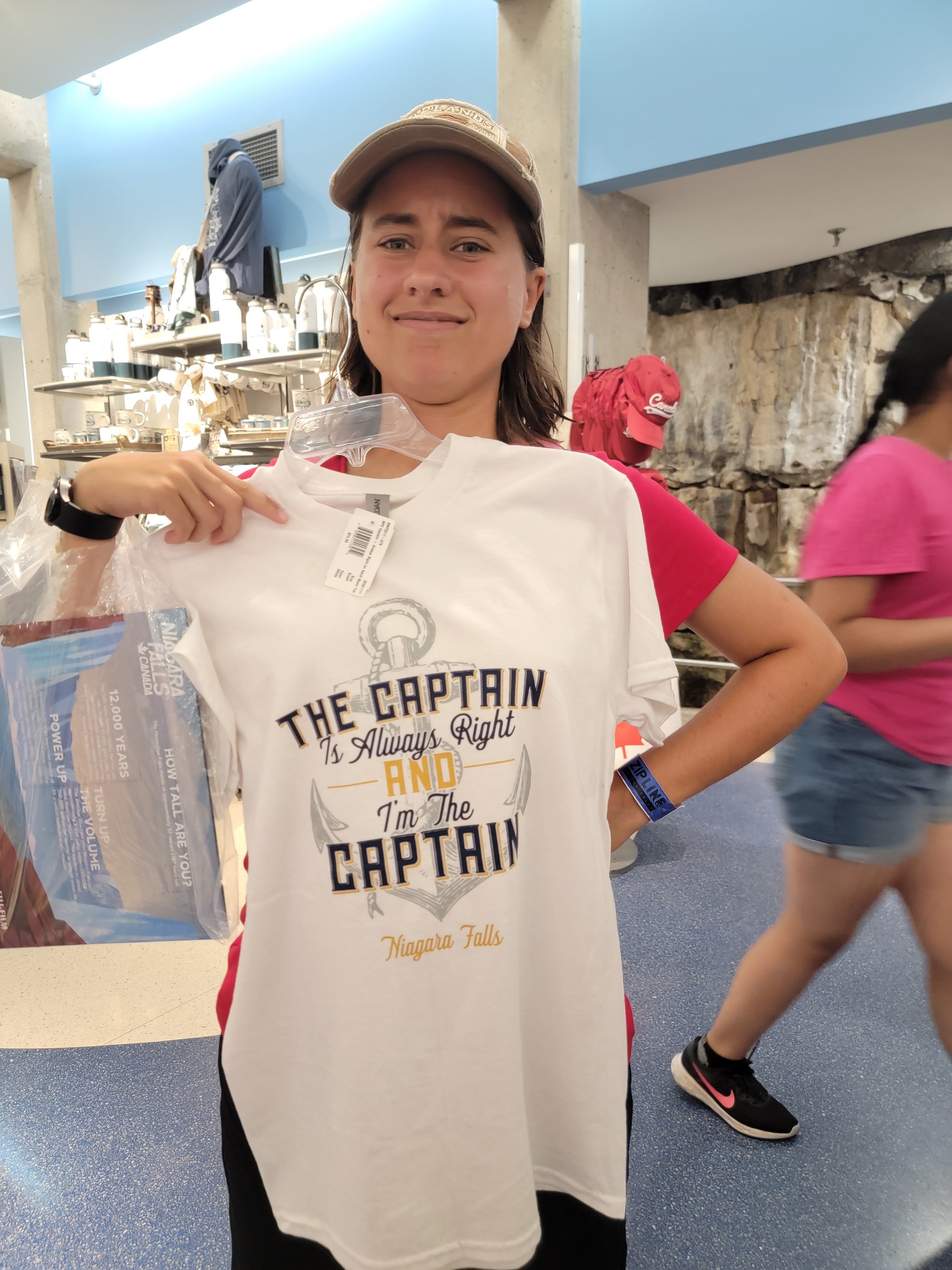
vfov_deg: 71.6
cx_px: 476
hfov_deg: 56.8
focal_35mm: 24
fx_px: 880
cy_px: 635
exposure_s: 1/40
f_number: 1.8
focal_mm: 6.7
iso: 320
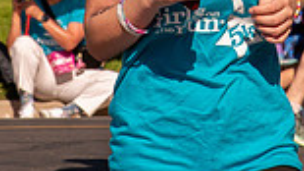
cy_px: -171
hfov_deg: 3.2
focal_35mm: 685
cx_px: 175
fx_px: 5519
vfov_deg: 1.8
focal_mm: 120
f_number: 11
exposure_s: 1/1000
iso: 800
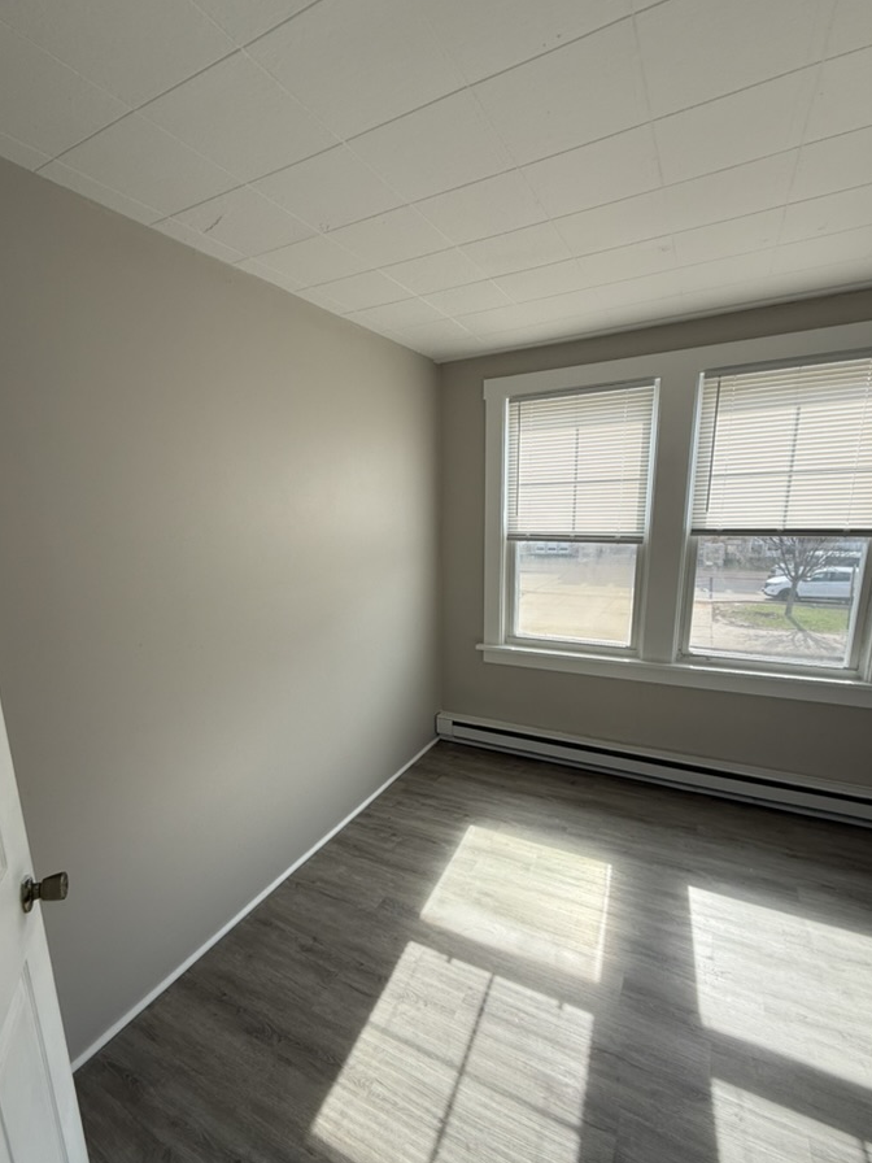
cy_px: 630
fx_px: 537
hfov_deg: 78.0
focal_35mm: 16
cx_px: 413
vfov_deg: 94.3
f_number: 2.2
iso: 50
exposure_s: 1/346
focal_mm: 2.22
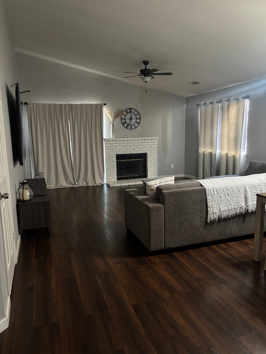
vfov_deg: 67.3
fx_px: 266
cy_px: 177
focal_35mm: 26
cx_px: 133
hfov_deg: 53.1
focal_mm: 5.96
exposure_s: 1/60
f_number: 1.6
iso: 400
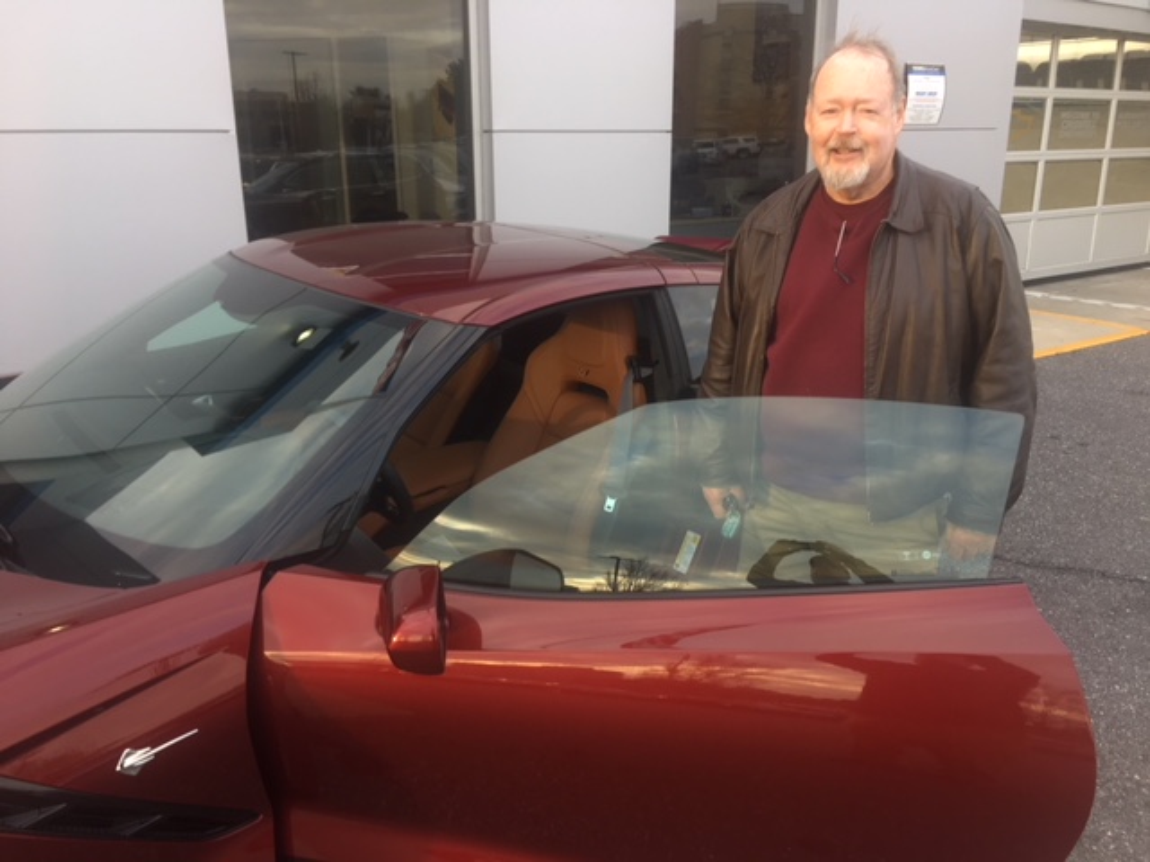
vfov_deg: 48.2
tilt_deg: -14.9
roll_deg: +0.1
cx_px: 575
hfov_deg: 61.7
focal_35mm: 29
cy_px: 431
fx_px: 963
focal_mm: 4.15
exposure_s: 1/60
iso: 32
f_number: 2.2
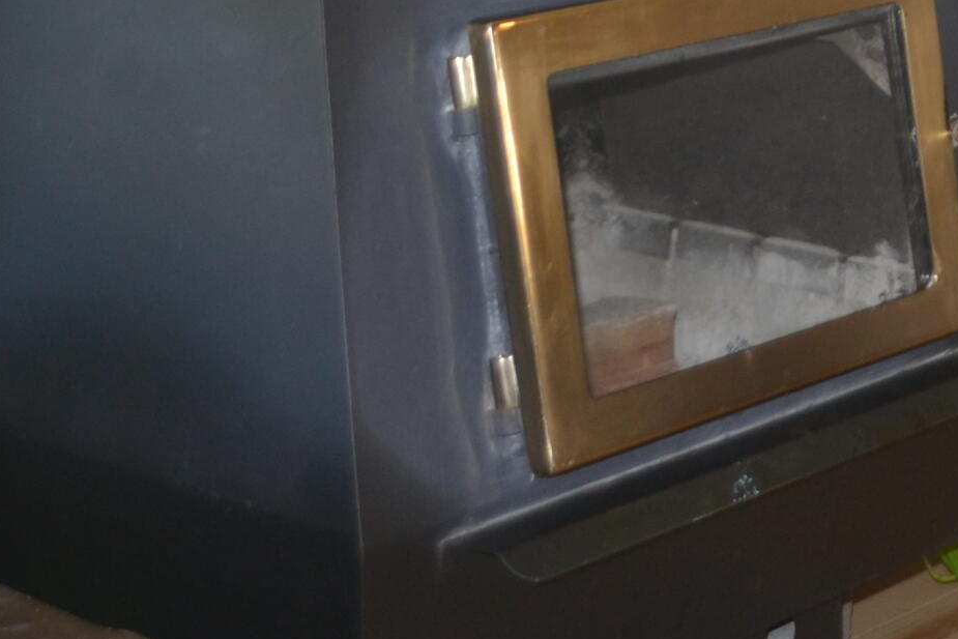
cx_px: 1414
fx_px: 2848
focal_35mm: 107
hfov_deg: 17.3
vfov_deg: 12.3
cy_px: -291
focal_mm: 22
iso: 400
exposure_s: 1/30
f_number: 3.8
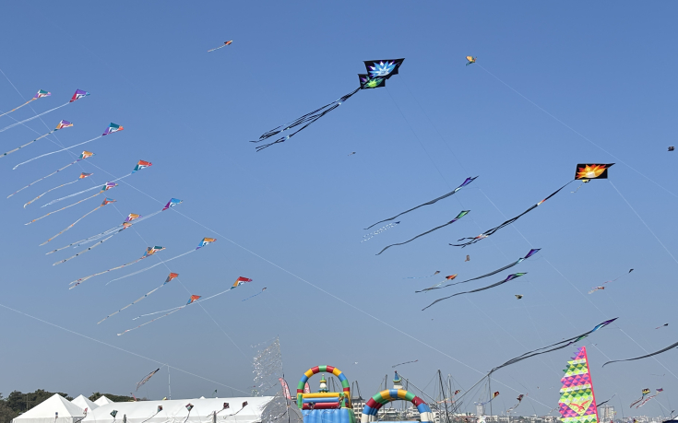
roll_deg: +1.5
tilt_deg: +10.6
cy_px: 227
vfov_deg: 21.6
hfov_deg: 34.0
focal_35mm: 60
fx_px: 1108
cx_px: 313
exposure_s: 1/2571
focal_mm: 5.96
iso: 40
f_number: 1.6
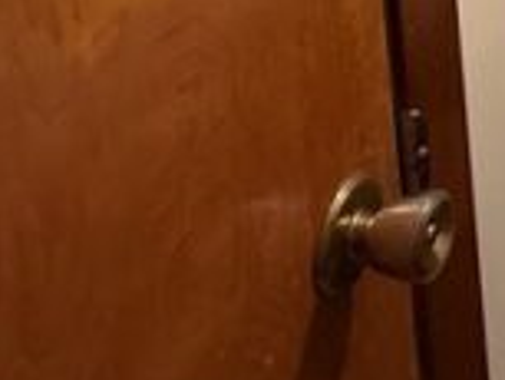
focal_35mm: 73
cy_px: -390
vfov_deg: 15.7
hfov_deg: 18.8
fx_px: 1066
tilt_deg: -8.7
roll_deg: +0.0
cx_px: 964
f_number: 2.2
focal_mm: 2.22
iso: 200
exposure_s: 1/60
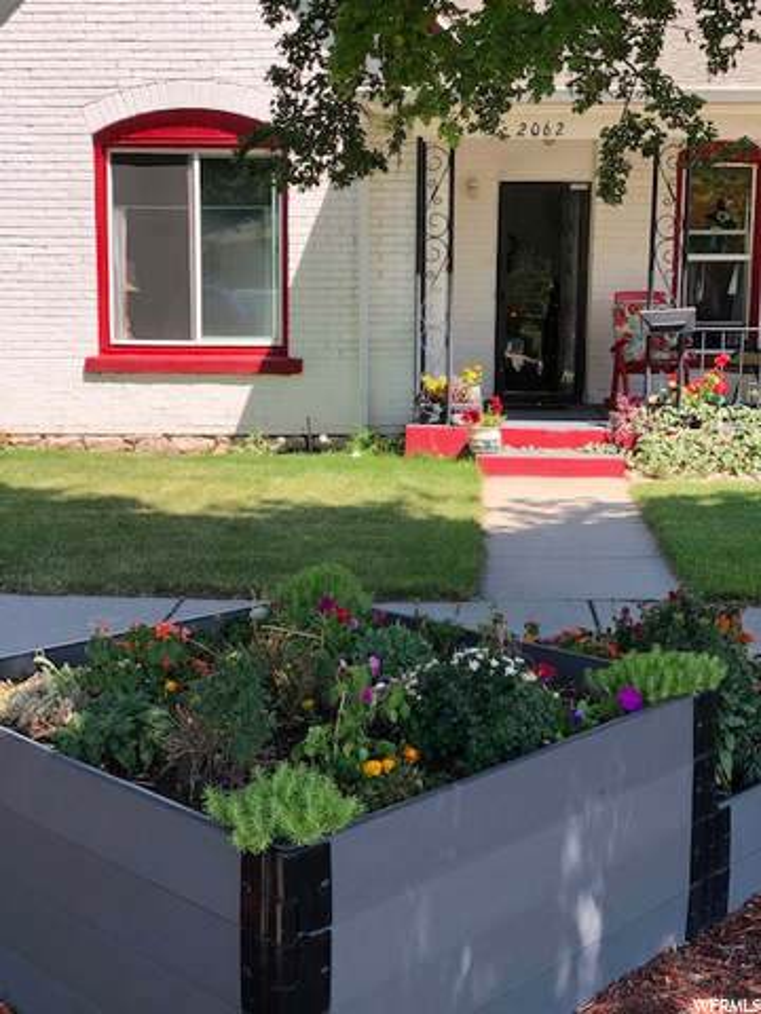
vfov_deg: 36.8
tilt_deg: -7.8
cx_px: 380
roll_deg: -0.8
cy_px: 507
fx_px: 1524
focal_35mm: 52
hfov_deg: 28.0
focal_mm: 6
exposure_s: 1/182
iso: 16
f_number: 2.4
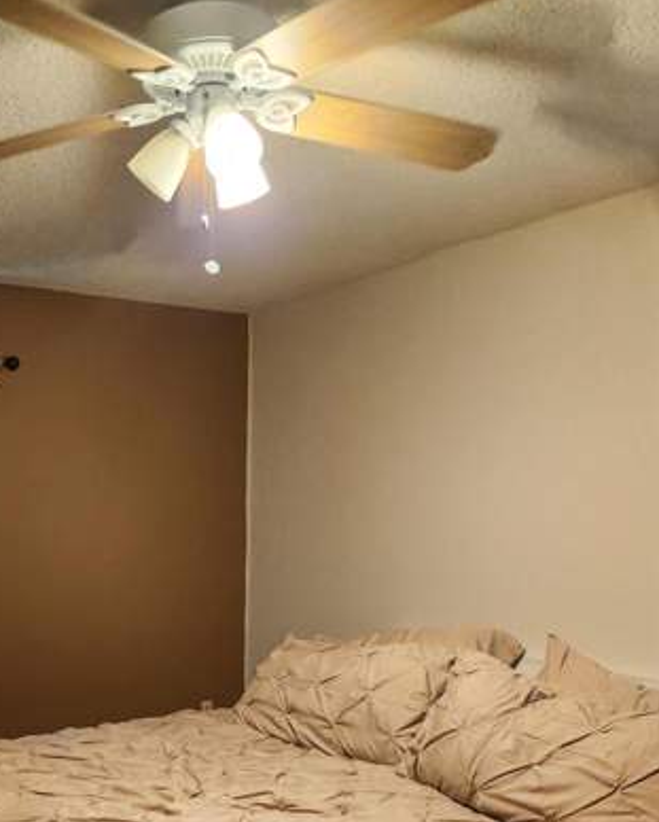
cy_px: 623
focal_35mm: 37
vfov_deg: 47.1
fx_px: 901
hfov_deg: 39.0
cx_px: 155
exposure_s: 1/120
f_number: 1.8
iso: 1000
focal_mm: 5.4
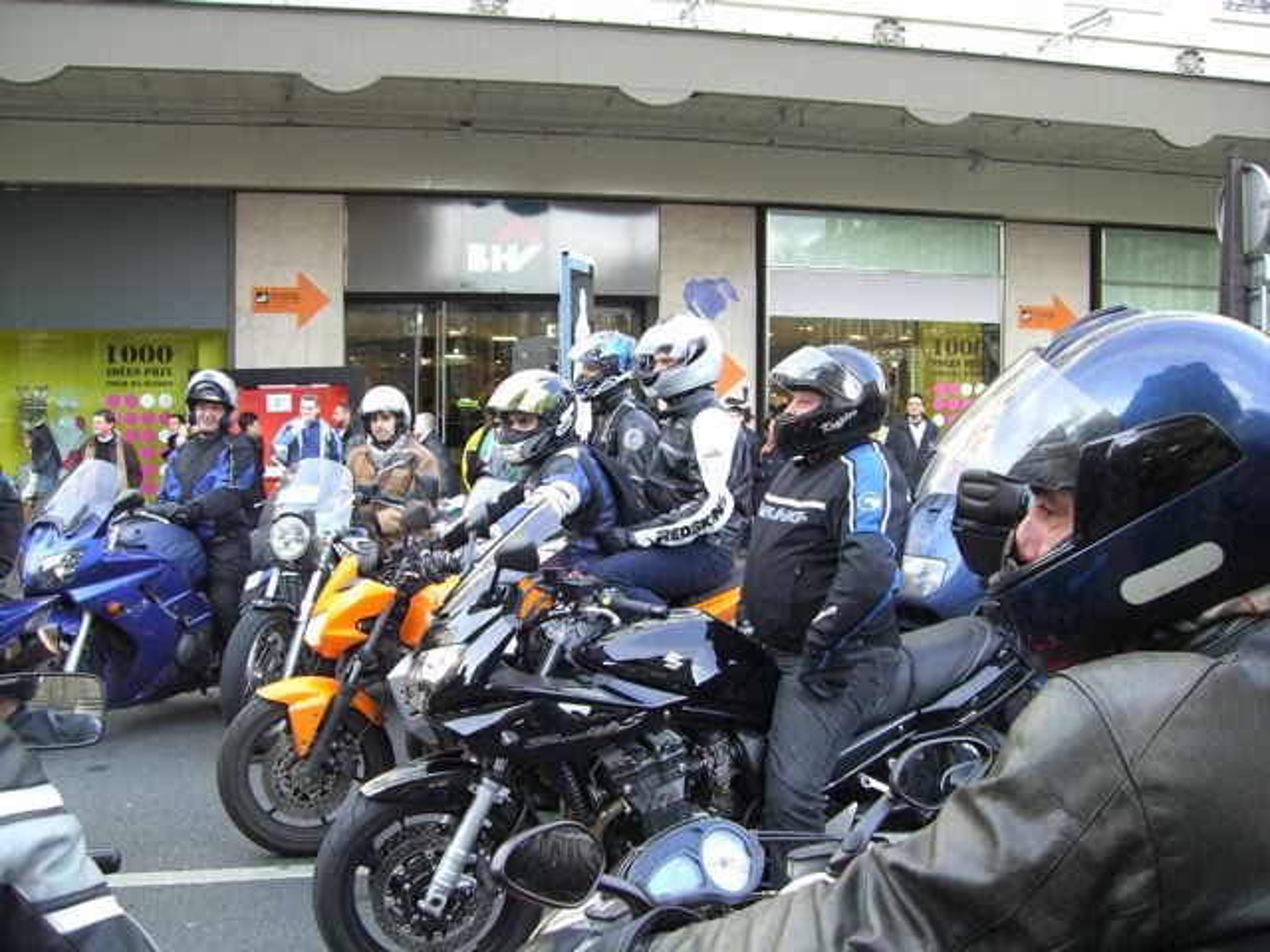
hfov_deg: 49.0
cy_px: 476
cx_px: 635
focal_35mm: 38
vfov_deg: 37.7
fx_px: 1394
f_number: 2.7
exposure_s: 1/80
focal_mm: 6.2
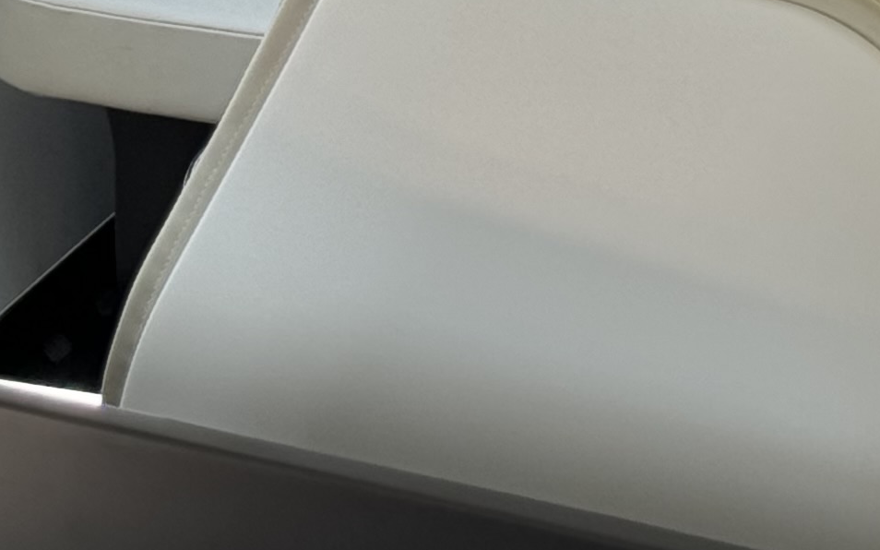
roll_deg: +0.3
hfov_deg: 9.8
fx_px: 5156
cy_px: -337
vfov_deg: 6.0
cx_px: 544
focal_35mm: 215
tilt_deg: -17.5
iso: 64
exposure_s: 1/200
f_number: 1.78
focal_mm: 6.86
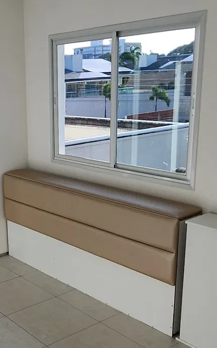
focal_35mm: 43
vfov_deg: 46.0
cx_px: 7
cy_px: 205
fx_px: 407
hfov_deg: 28.3
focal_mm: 2.2
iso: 50
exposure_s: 1/868
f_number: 2.2
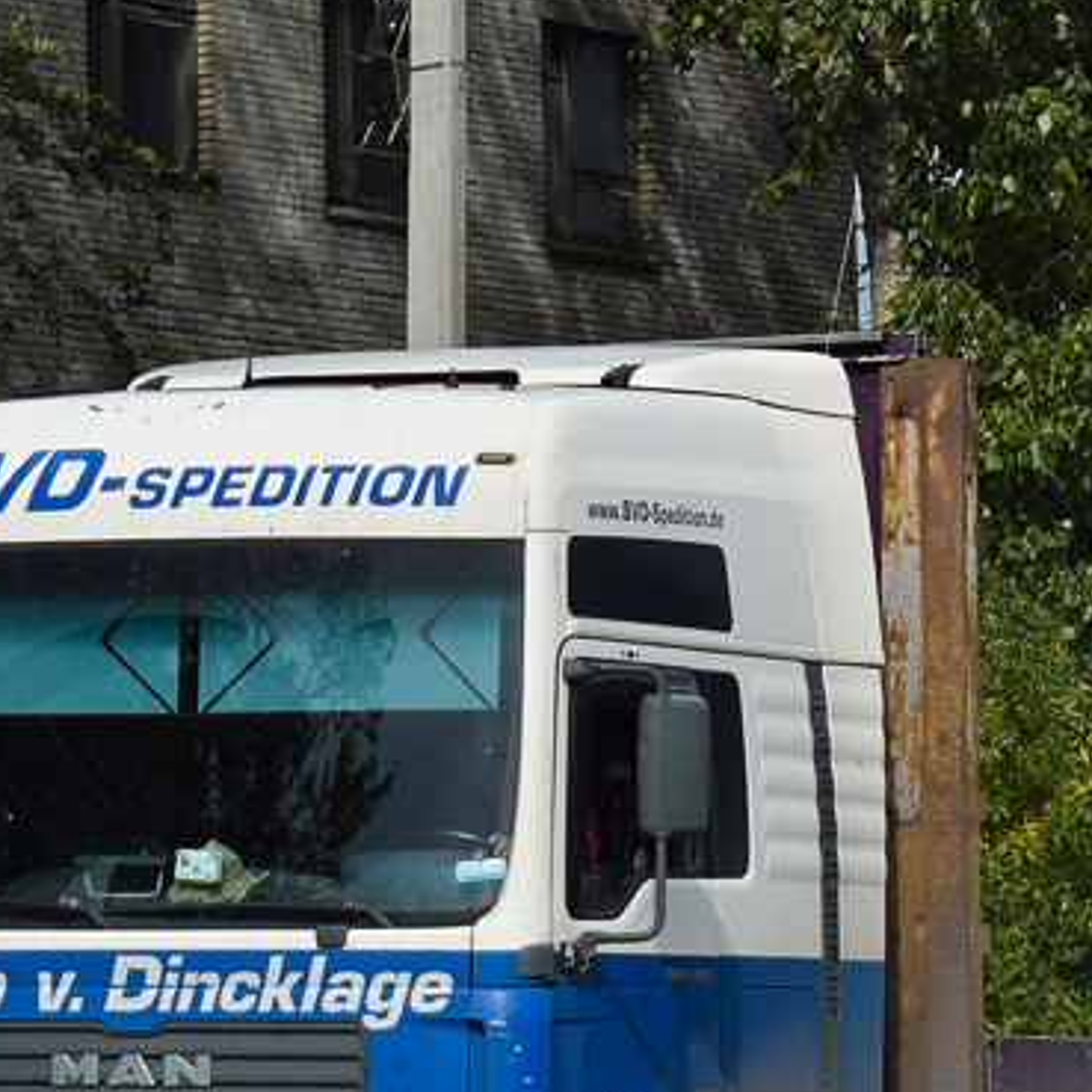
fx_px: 7102
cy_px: 784
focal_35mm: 199
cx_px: 695
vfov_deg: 8.8
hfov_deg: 8.8
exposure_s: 1/800
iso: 100
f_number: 6.3
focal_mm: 48
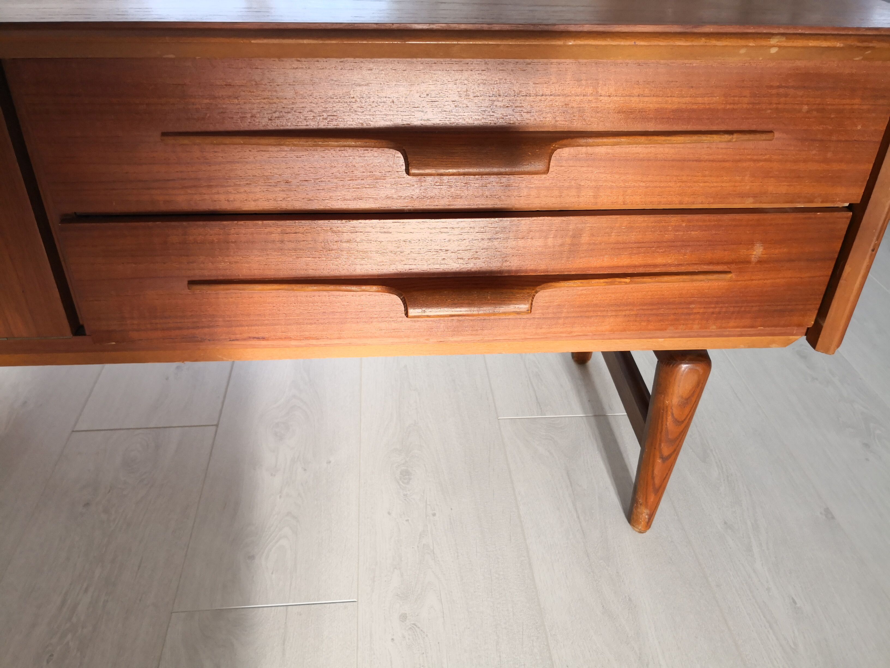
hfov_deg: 65.3
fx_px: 694
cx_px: 445
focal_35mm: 27
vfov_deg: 51.4
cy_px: 334
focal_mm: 3.95
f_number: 1.6
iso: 125
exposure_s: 1/50
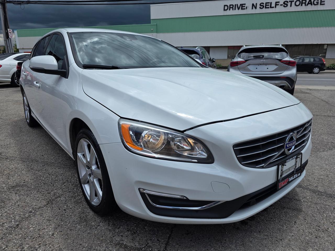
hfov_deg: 73.9
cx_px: 168
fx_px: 223
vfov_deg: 58.9
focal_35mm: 23
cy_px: 126
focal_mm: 6.3
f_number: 1.7
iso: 80
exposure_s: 1/7626
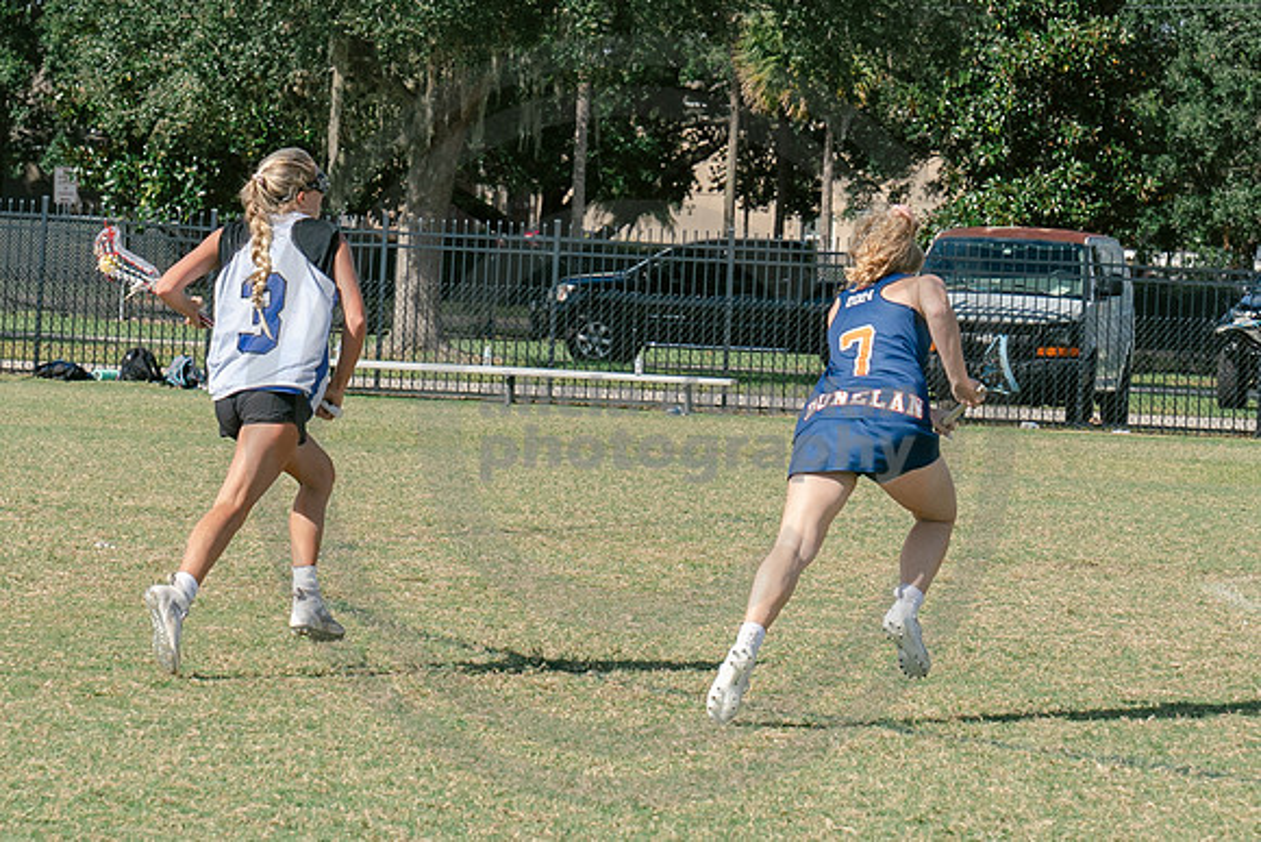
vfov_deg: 7.0
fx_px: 6847
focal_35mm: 195
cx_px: 607
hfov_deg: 10.5
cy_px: 430
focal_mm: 70
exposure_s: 1/1000
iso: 250
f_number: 5.6
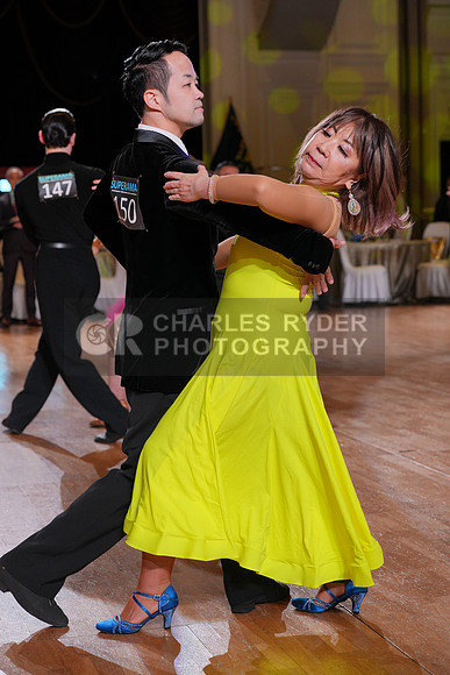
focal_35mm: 70
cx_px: 225
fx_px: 1312
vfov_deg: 28.8
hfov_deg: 19.5
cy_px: 338
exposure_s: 1/400
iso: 1250
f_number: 5
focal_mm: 70
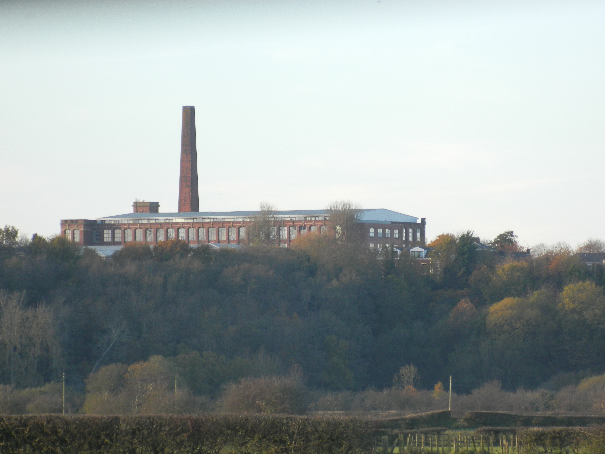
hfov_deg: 5.0
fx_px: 6904
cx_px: 302
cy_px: 227
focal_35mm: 395
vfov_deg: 3.8
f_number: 5.7
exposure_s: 1/100
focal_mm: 71.2
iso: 110
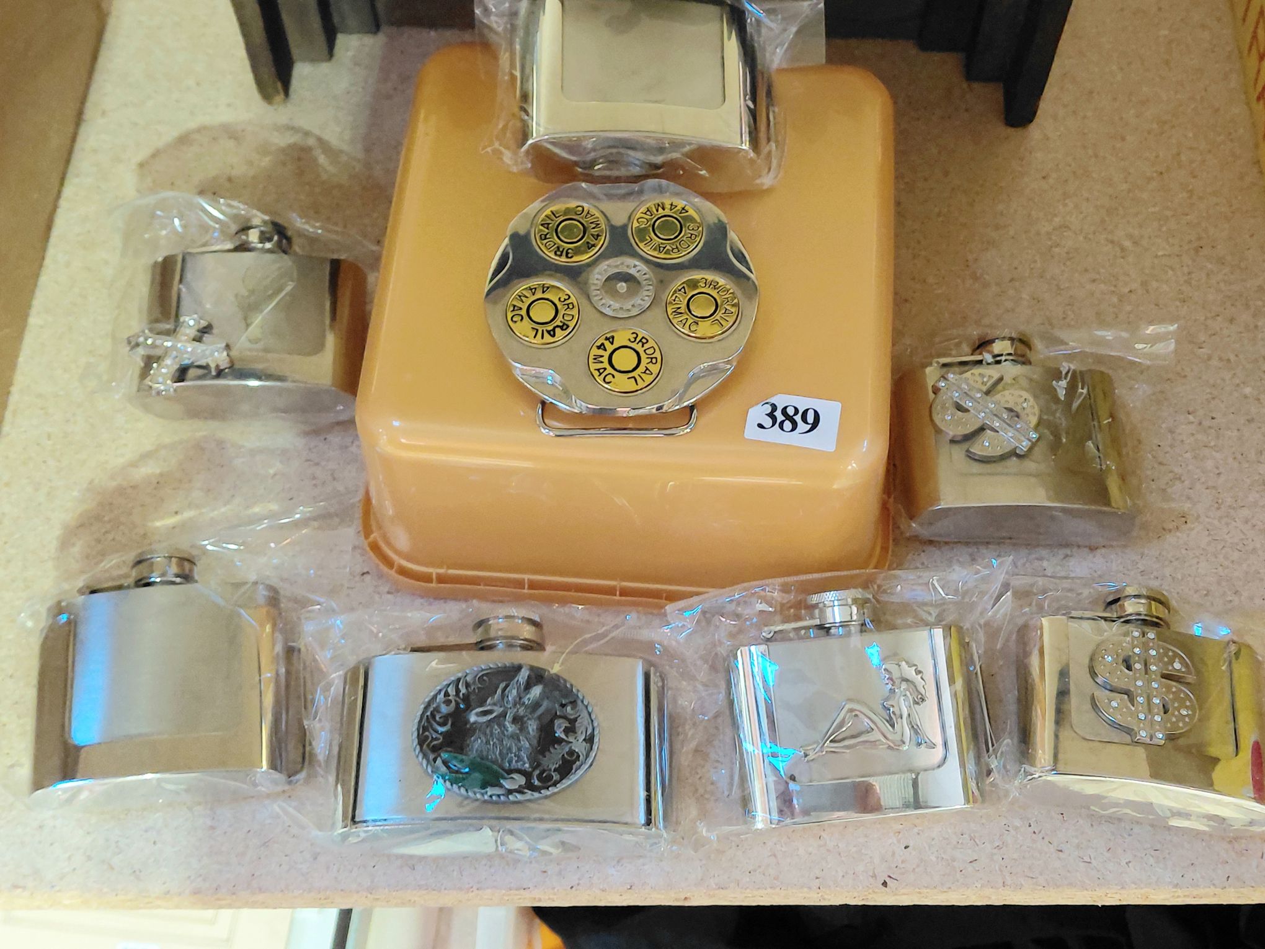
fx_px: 914
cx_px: 632
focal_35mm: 25
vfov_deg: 54.9
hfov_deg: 69.4
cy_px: 474
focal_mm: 4.69
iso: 400
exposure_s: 1/24
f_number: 1.8
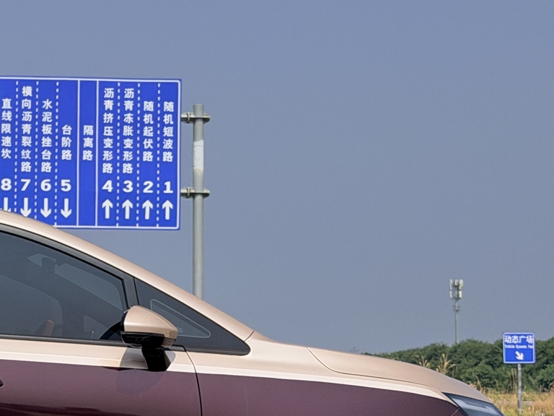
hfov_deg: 15.2
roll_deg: +0.6
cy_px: 274
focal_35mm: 125
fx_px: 2001
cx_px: -115
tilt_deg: +4.3
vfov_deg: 11.8
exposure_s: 1/7143
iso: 80
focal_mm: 6.76
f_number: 1.78
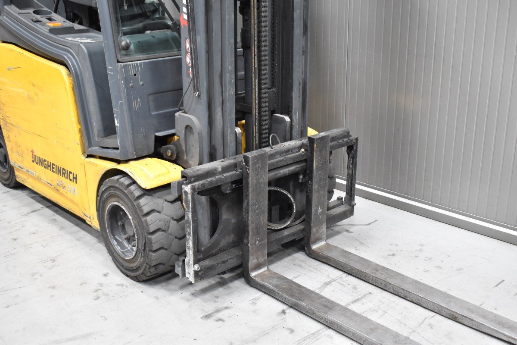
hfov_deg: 46.4
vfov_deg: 31.9
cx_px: 258
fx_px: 603
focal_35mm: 42
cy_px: 172
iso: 1600
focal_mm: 28
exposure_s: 1/25
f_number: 5
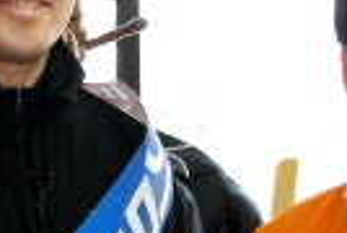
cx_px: 166
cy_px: 206
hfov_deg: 11.5
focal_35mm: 179
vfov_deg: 7.7
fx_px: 1729
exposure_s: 1/80
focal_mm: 32
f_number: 5
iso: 800
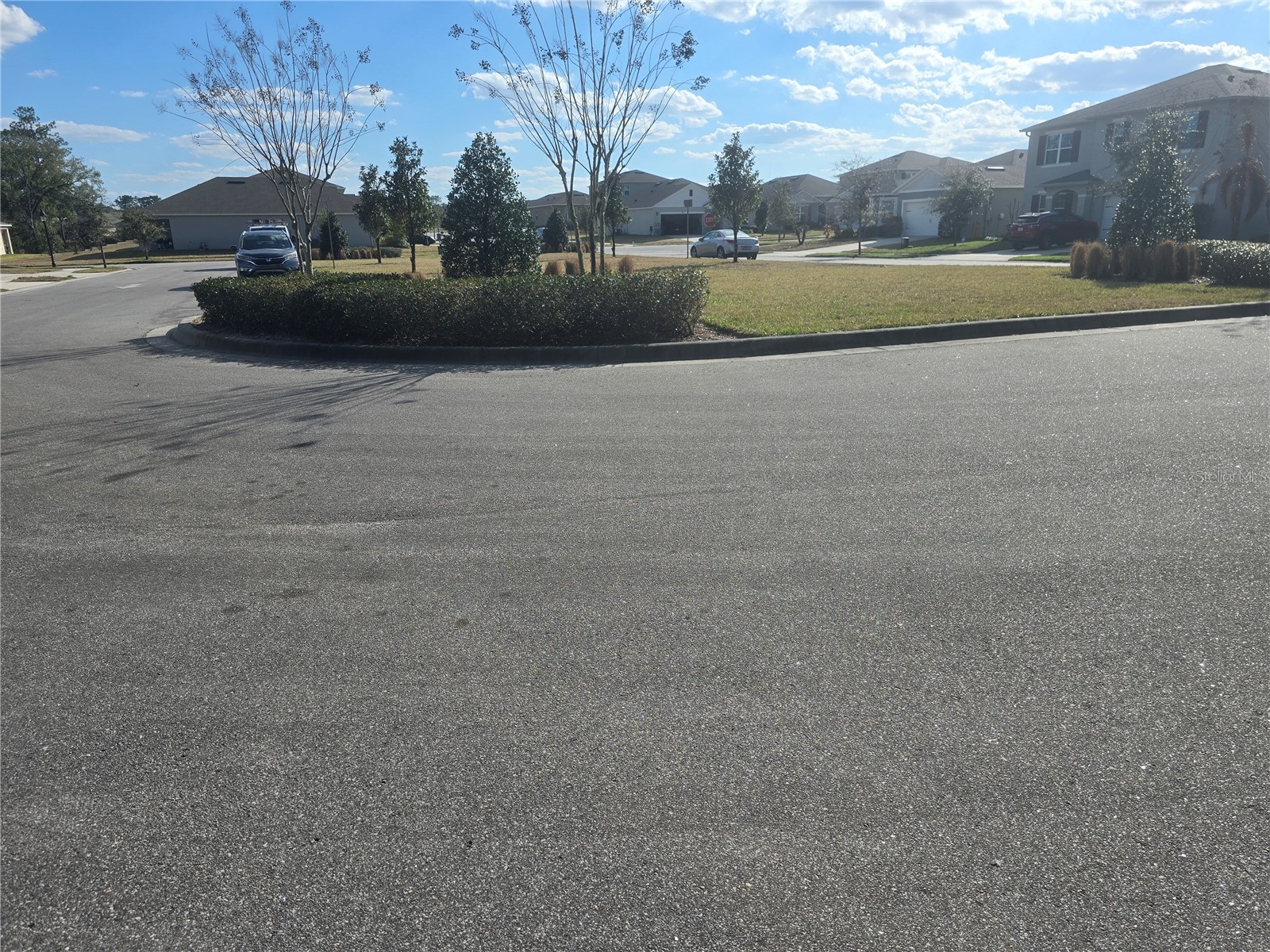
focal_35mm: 23
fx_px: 844
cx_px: 635
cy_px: 476
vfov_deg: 58.9
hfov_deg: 73.9
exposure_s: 1/1202
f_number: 1.7
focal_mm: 6.3
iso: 12
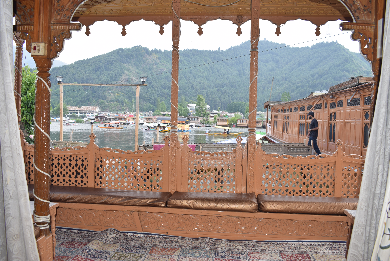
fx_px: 325
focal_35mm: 30
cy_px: 130
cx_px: 195
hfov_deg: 61.9
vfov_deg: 43.7
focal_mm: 20
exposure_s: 1/125
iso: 140
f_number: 5.6
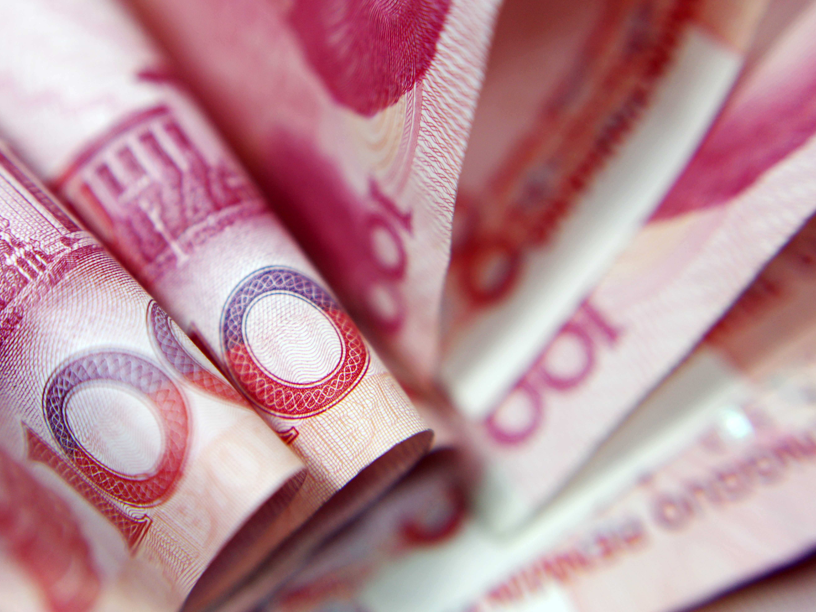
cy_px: 307
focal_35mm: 57
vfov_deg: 25.7
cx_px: 352
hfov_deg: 33.7
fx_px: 1344
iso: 200
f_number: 2.4
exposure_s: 1/125
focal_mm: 35
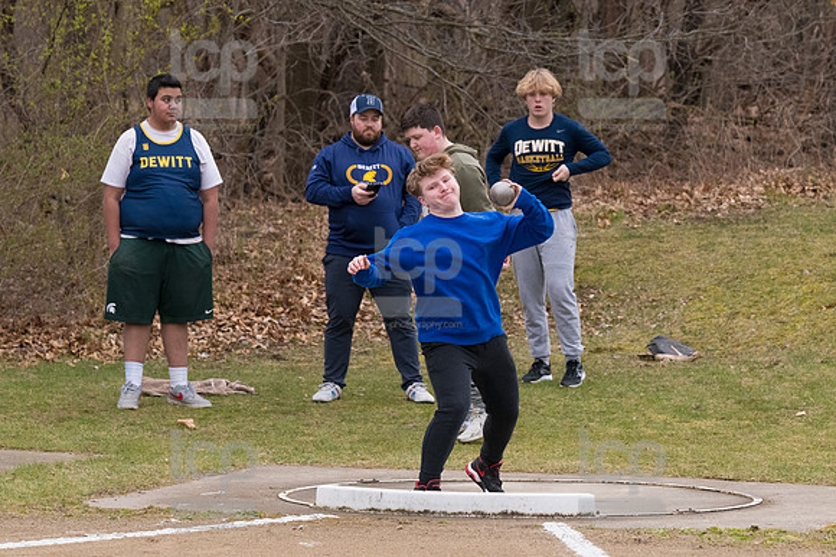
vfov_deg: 6.8
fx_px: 4688
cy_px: 278
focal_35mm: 202
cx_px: 418
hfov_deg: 10.2
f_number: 5
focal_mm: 135
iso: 2000
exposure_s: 1/1600
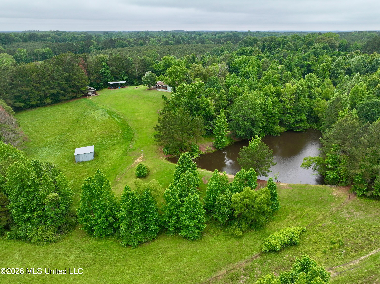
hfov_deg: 71.6
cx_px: 190
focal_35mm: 24
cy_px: 142
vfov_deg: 56.8
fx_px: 263
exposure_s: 1/640
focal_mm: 12.29
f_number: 2.8
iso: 130
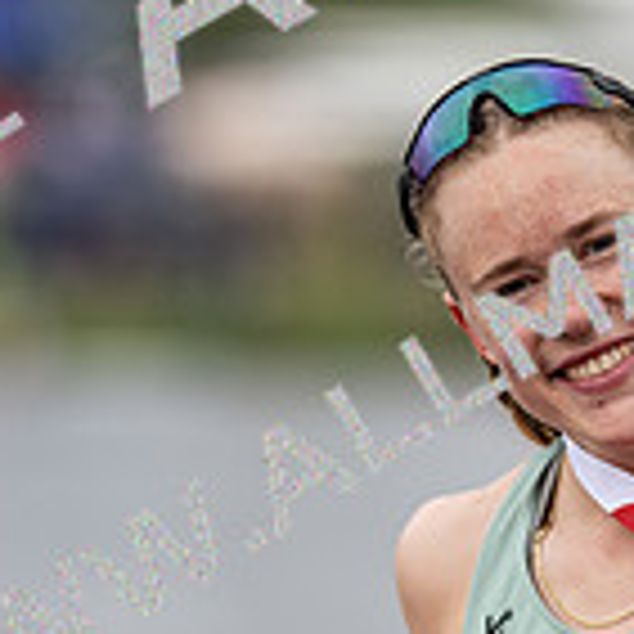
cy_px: 767
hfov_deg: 3.7
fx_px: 9801
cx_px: 378
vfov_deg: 3.7
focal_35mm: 473
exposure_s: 1/2000
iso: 64
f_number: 1.8
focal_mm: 135
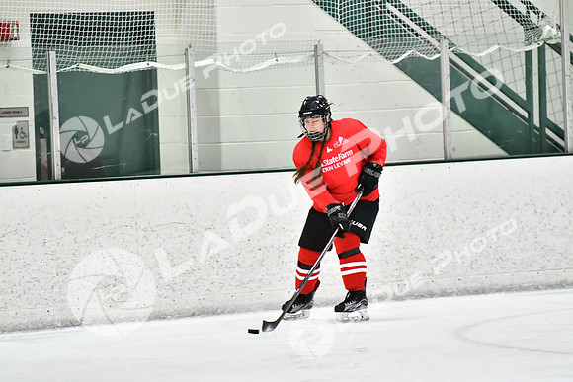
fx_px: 4776
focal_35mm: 300
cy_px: 191
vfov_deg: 4.6
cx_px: 286
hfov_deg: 6.9
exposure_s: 1/1250
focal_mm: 200
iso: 5000
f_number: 2.8
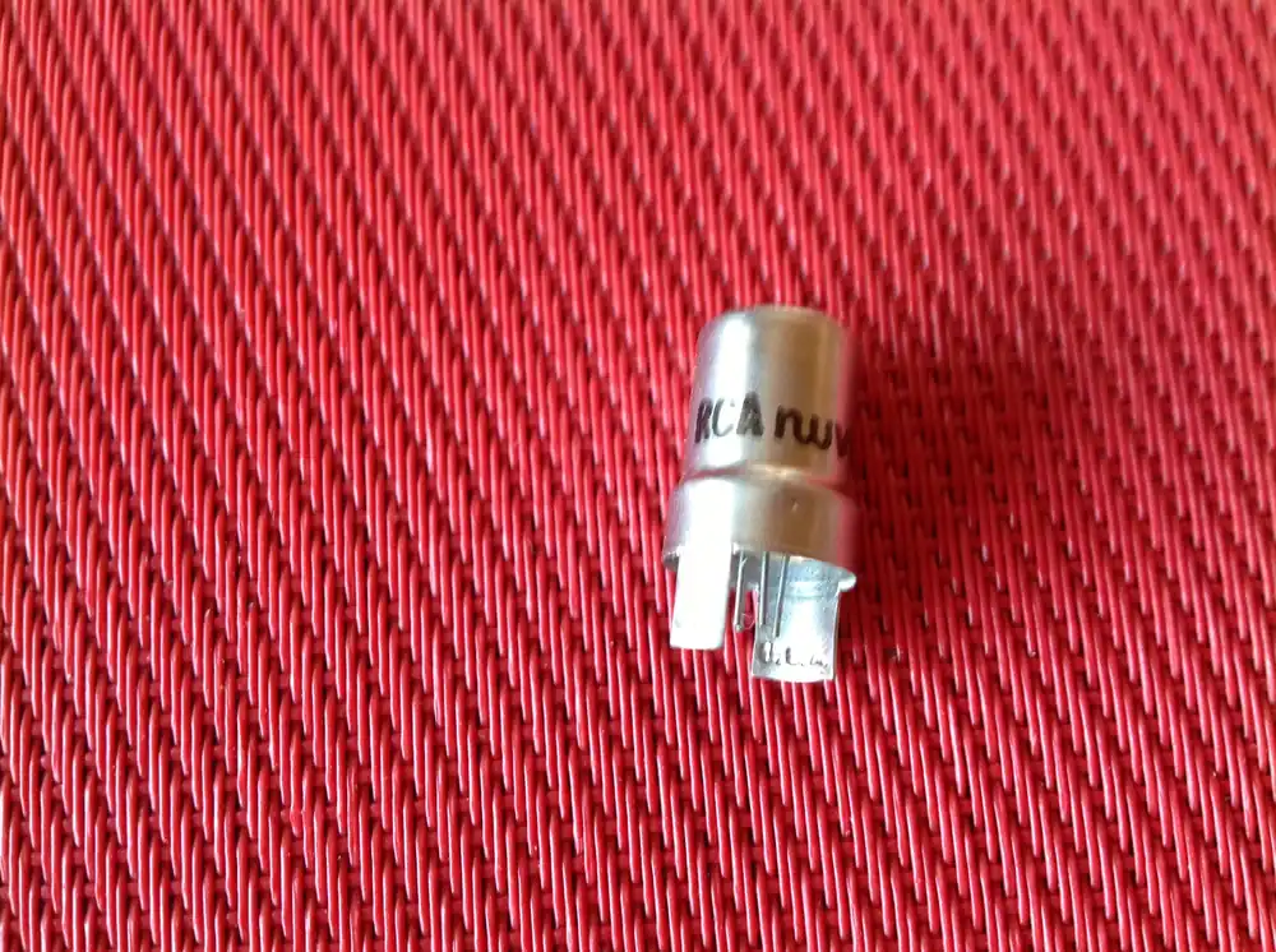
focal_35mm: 35
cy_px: 476
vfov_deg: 40.6
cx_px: 638
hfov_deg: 52.7
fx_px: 1288
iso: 200
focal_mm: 4.28
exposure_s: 1/15
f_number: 2.4
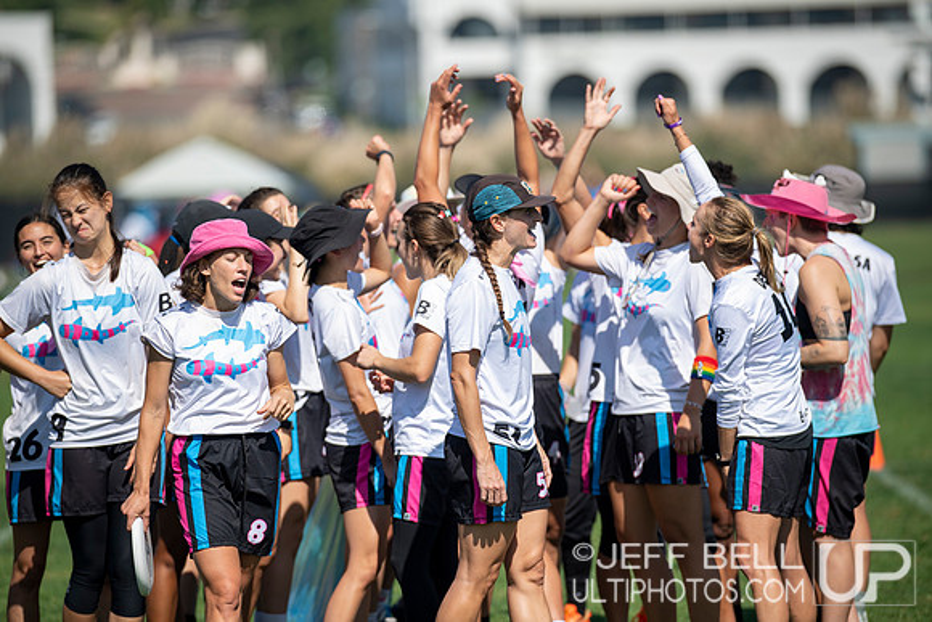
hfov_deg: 8.2
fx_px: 6473
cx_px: 466
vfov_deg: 5.5
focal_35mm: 250
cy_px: 311
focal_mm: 250
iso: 100
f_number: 3.2
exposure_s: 1/2000
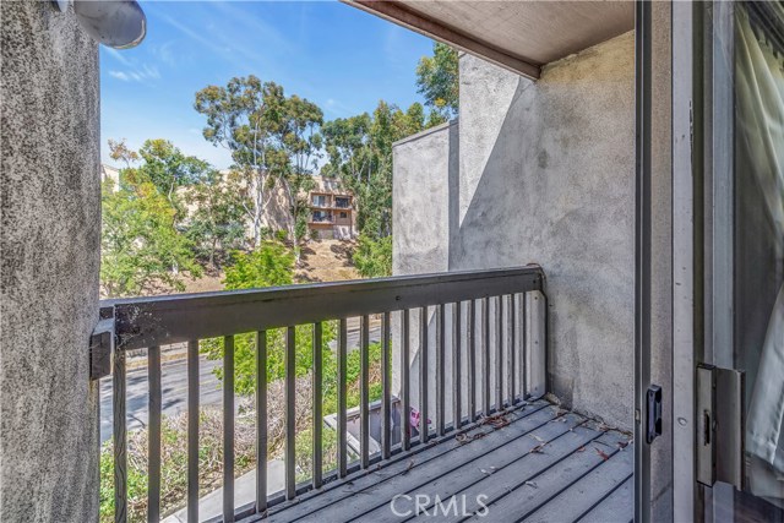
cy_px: 262
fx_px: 327
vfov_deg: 77.4
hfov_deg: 100.4
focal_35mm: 15
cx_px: 392
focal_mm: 15
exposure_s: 1/25
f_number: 8
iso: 100
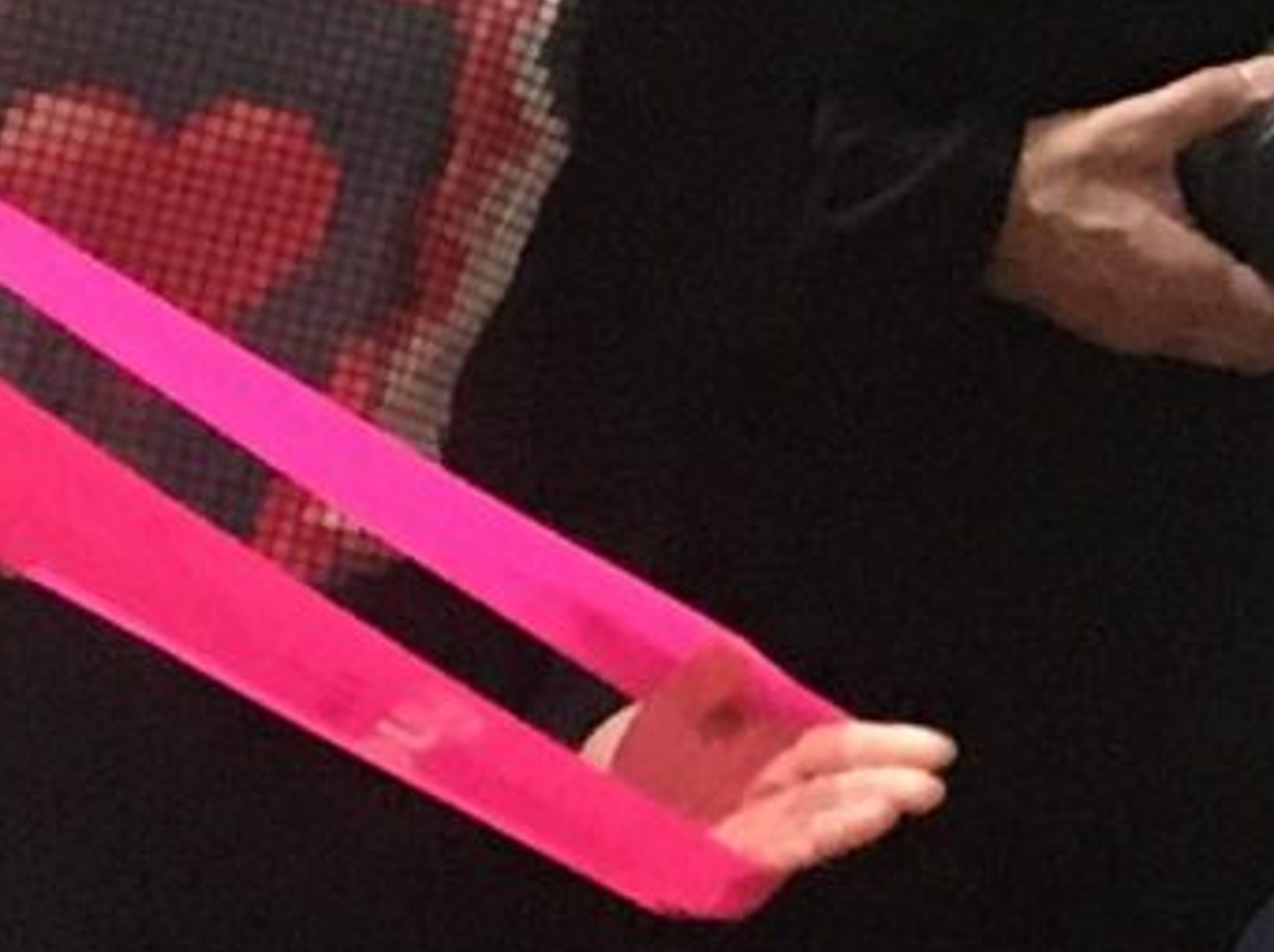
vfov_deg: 6.8
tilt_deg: -10.4
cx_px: 3762
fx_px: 8015
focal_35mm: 218
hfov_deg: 7.9
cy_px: 526
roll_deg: -4.2
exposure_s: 1/15
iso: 200
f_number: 2.2
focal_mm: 4.15
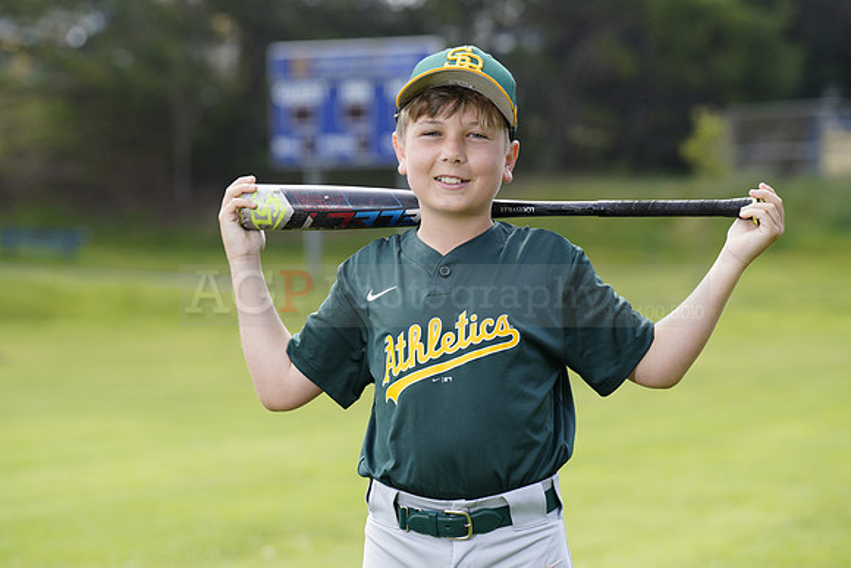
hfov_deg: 14.0
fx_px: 3476
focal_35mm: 147
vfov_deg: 9.3
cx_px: 426
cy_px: 284
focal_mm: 147
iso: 100
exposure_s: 1/250
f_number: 5
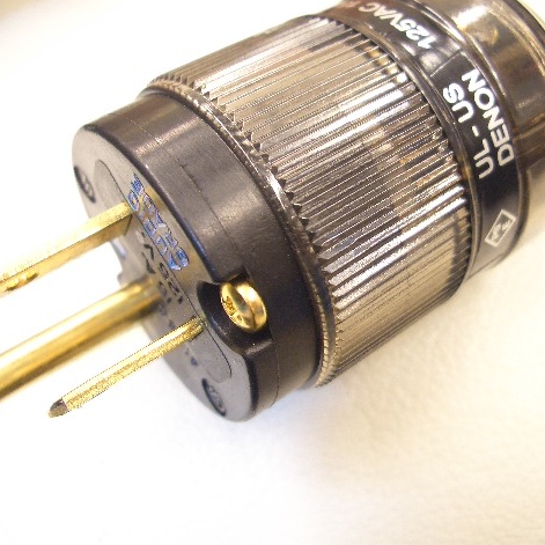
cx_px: 299
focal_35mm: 42
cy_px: 271
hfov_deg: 40.0
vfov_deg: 40.0
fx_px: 748
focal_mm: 5.8
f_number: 2.6
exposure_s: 1/10
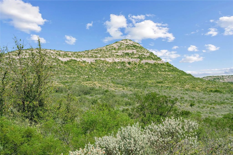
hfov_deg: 30.1
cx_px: 116
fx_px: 434
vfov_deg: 20.3
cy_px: 78
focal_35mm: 67
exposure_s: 1/100
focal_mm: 67
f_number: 11
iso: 64
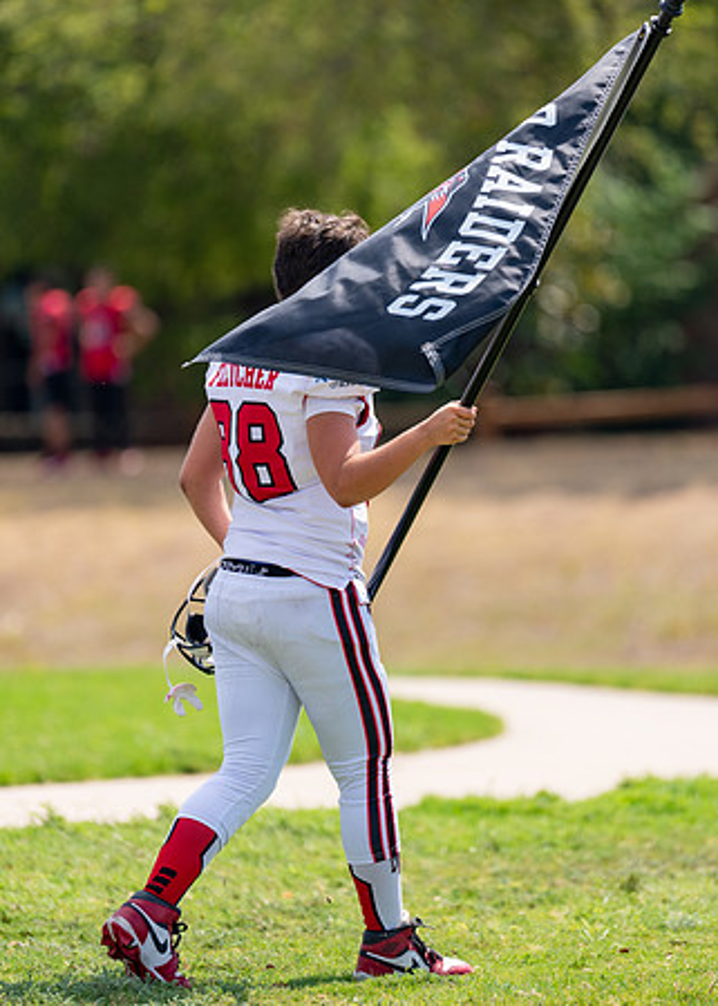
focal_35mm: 296
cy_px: 499
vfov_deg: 6.8
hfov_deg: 4.9
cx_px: 352
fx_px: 8446
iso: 200
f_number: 2.8
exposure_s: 1/2500
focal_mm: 200
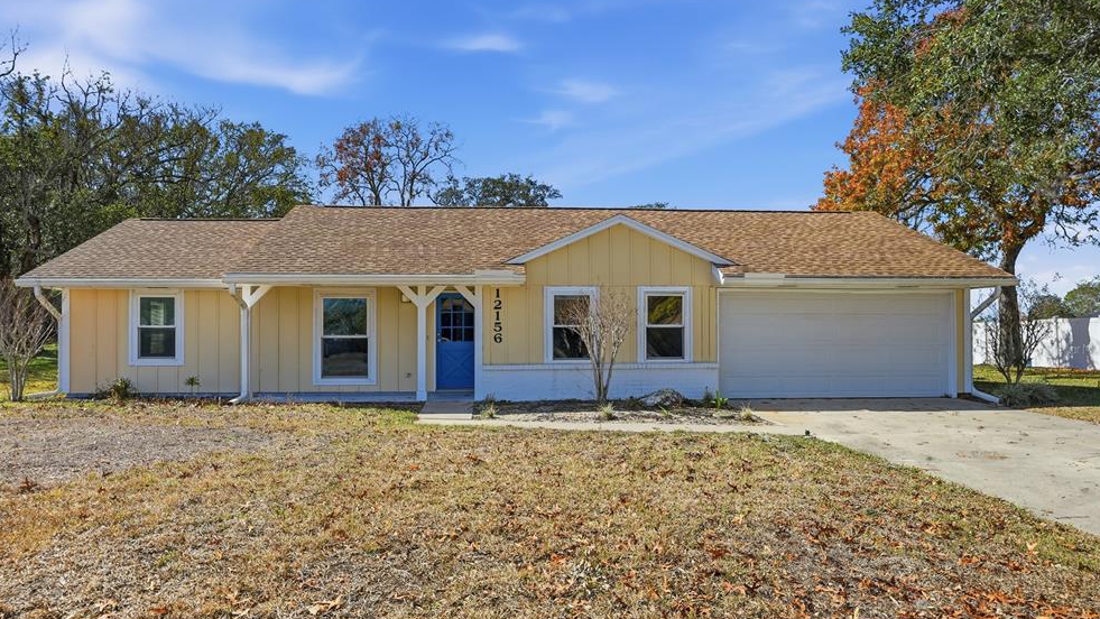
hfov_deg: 76.3
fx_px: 700
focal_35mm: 24
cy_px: 349
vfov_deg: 47.6
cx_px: 535
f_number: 3.5
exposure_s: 1/8000
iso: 400
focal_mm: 22
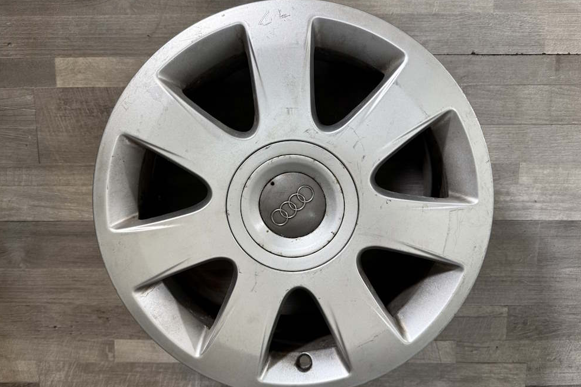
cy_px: 201
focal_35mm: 26
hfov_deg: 69.4
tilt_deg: -81.6
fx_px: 420
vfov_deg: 49.5
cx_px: 296
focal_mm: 6.76
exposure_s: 1/100
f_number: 1.78
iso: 160
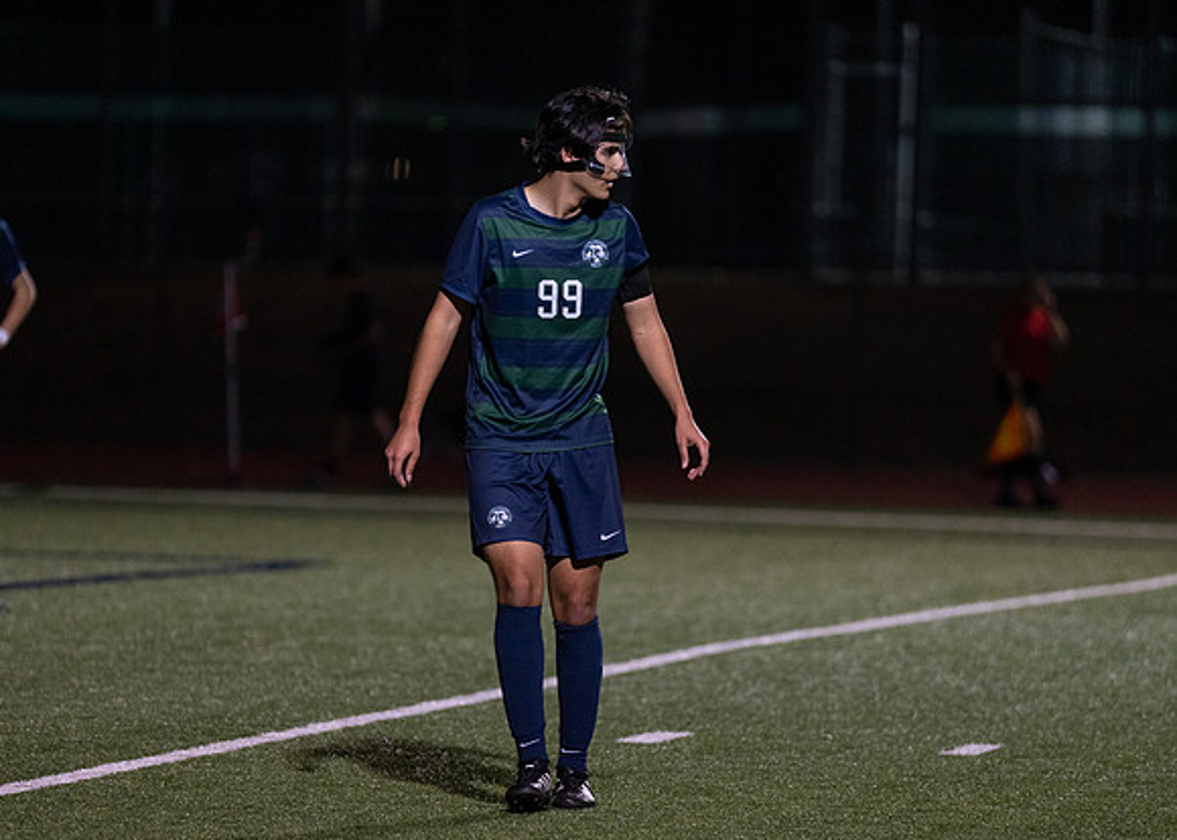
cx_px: 595
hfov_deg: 7.6
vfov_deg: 5.4
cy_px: 514
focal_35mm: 264
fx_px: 8828
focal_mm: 200
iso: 2500
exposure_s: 1/1250
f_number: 2.8
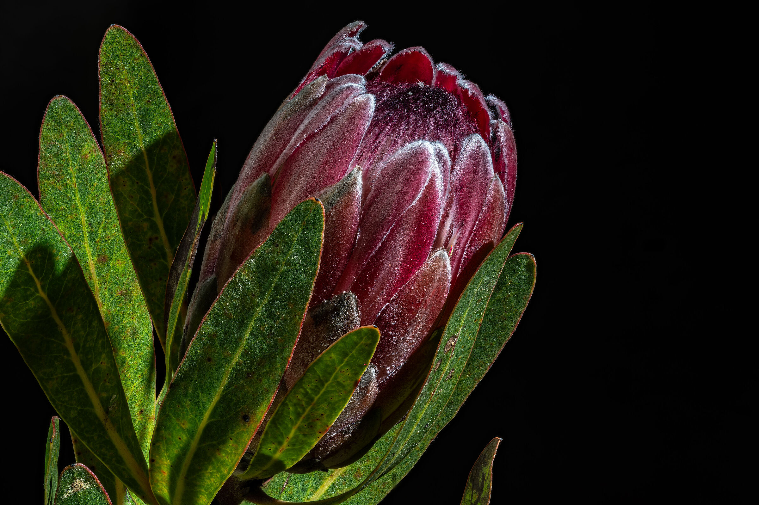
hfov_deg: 19.5
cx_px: 380
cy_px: 252
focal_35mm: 105
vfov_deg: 13.0
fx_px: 2212
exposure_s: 1
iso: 100
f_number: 14
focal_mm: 105
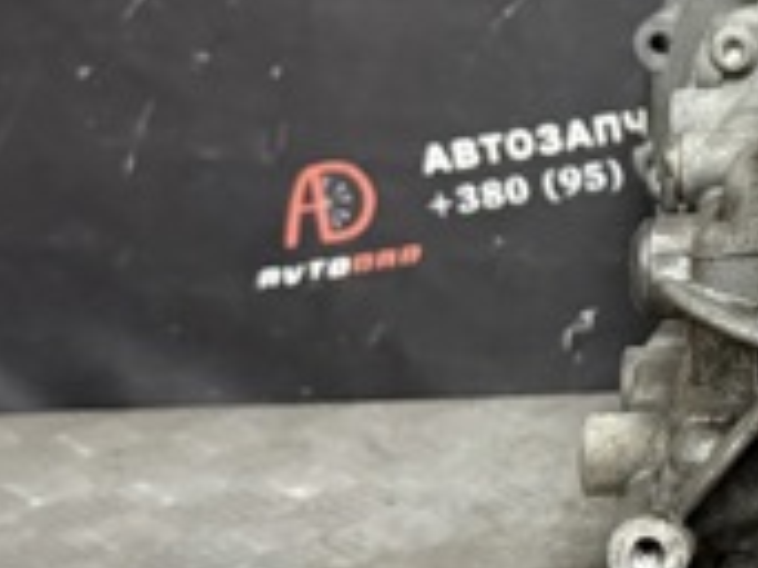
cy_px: 200
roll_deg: -0.5
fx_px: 1969
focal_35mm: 90
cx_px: 900
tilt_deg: -3.7
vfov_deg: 16.4
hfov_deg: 20.4
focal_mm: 6.76
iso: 800
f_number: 1.78
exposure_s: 1/46
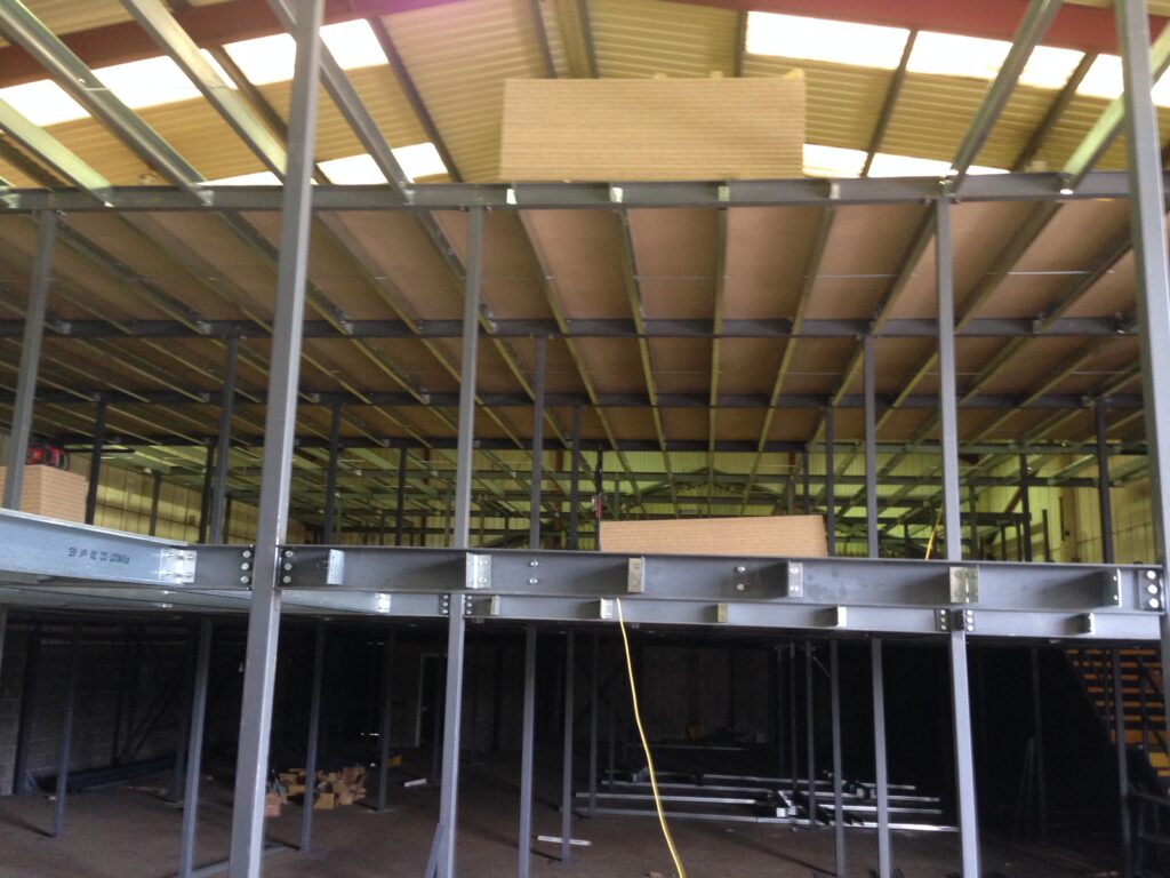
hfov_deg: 55.4
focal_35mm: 33
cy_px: 439
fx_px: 1115
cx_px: 585
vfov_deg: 42.9
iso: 200
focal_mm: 4.12
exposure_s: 1/20
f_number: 2.4
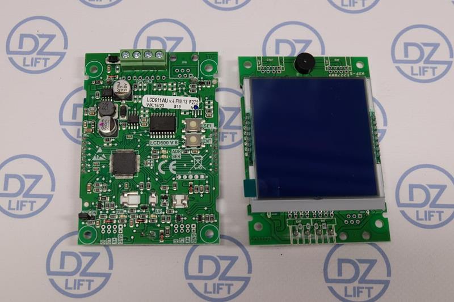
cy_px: 151
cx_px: 227
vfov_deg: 22.6
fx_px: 756
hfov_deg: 33.4
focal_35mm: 60
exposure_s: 1/28
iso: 400
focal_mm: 40.2
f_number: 5.3
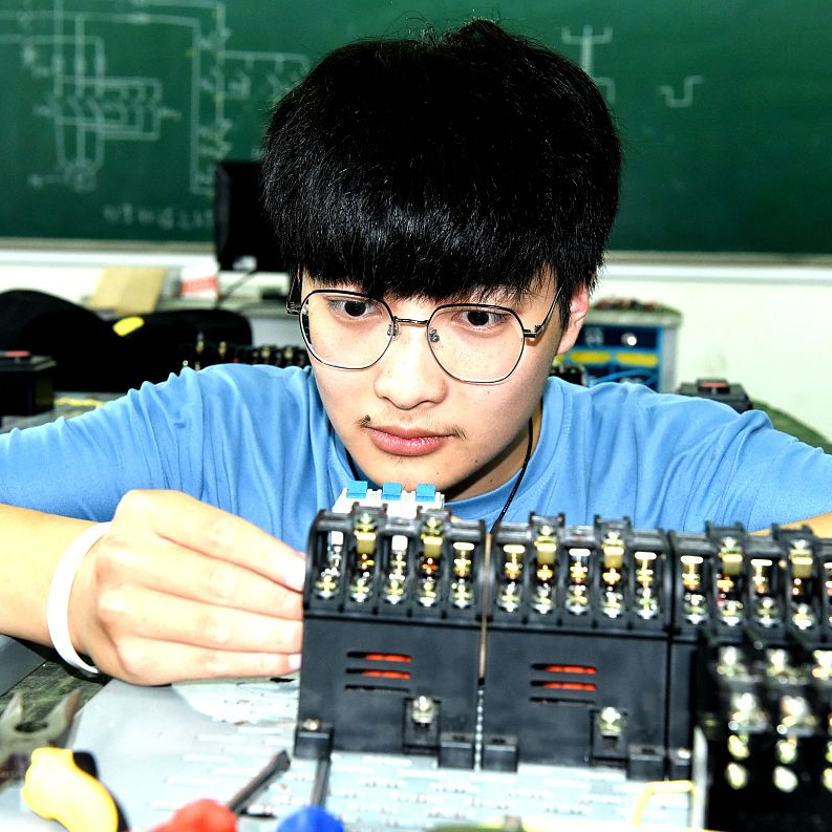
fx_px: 1468
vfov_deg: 31.6
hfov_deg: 31.6
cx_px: 410
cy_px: 413
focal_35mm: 54
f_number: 7.1
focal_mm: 42
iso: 3200
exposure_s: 1/80
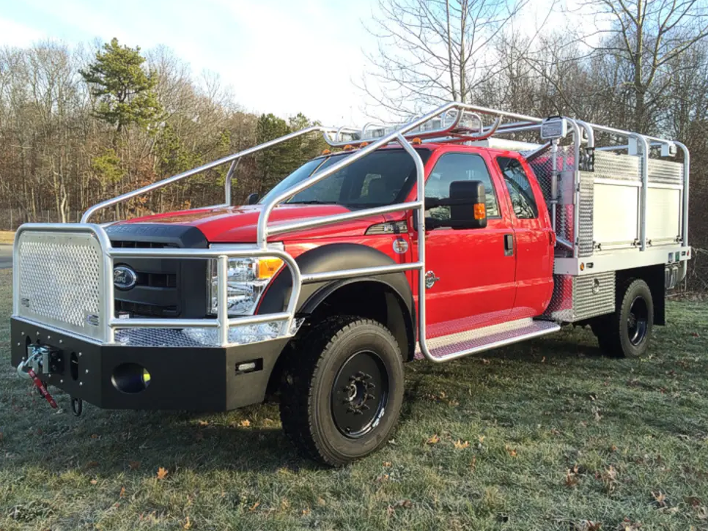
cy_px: 261
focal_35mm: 30
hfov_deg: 60.0
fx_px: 614
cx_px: 352
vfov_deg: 46.8
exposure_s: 1/383
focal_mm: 4.15
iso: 32
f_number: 2.2
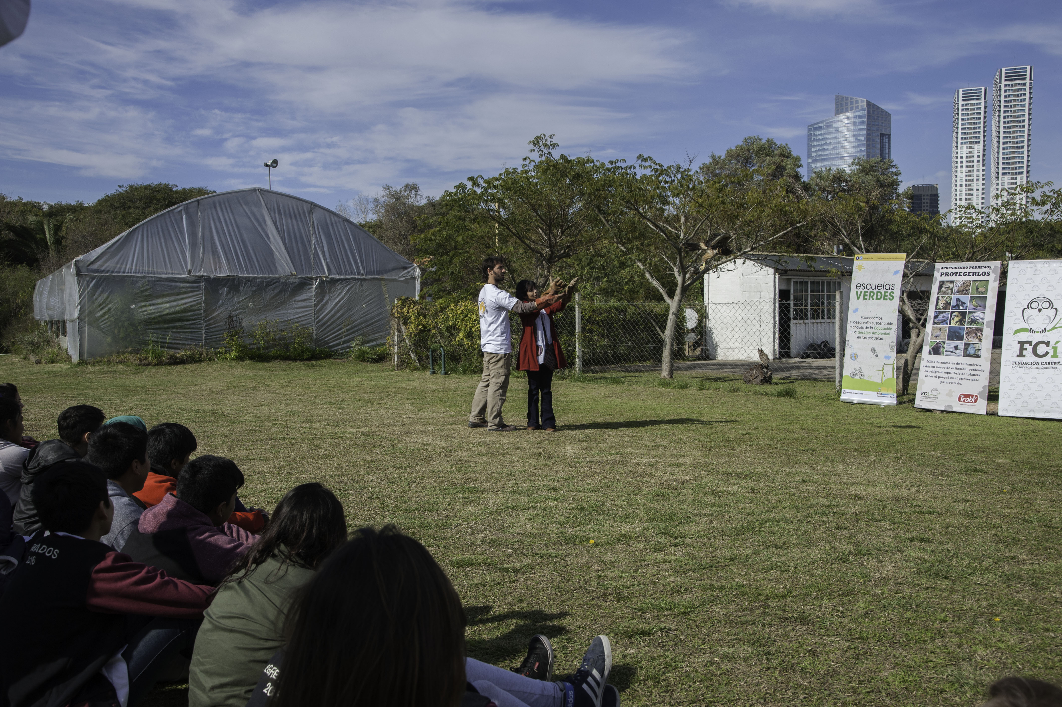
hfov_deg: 50.7
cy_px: 354
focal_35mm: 38
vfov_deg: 35.0
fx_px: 1120
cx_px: 531
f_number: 9
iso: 800
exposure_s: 1/1600
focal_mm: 38
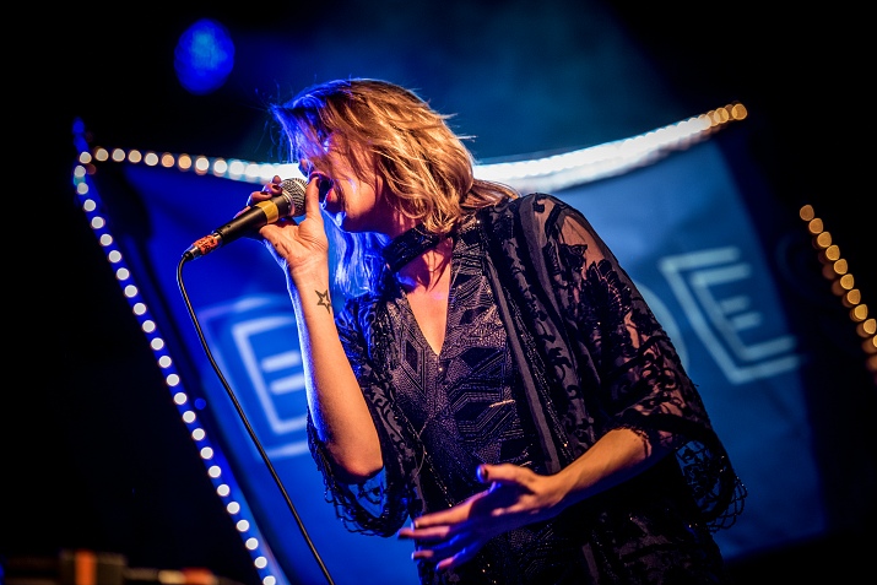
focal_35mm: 136
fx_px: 3314
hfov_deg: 15.1
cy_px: 292
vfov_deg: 10.1
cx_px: 437
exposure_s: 1/80
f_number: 2.8
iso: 1250
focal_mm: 135
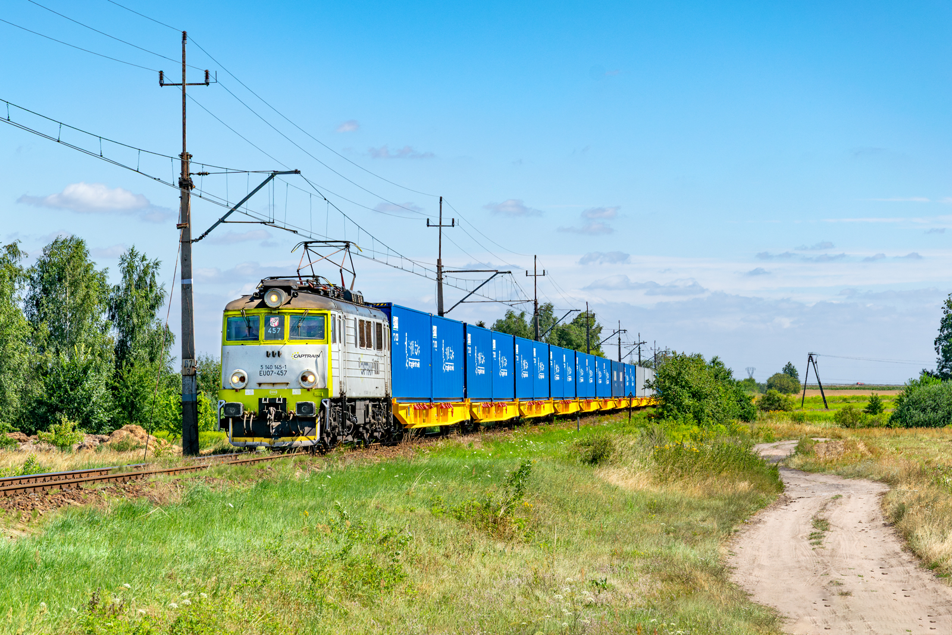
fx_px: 2975
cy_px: 318
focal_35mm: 112
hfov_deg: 18.2
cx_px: 476
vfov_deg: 12.2
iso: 125
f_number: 10
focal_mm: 75
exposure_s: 1/400
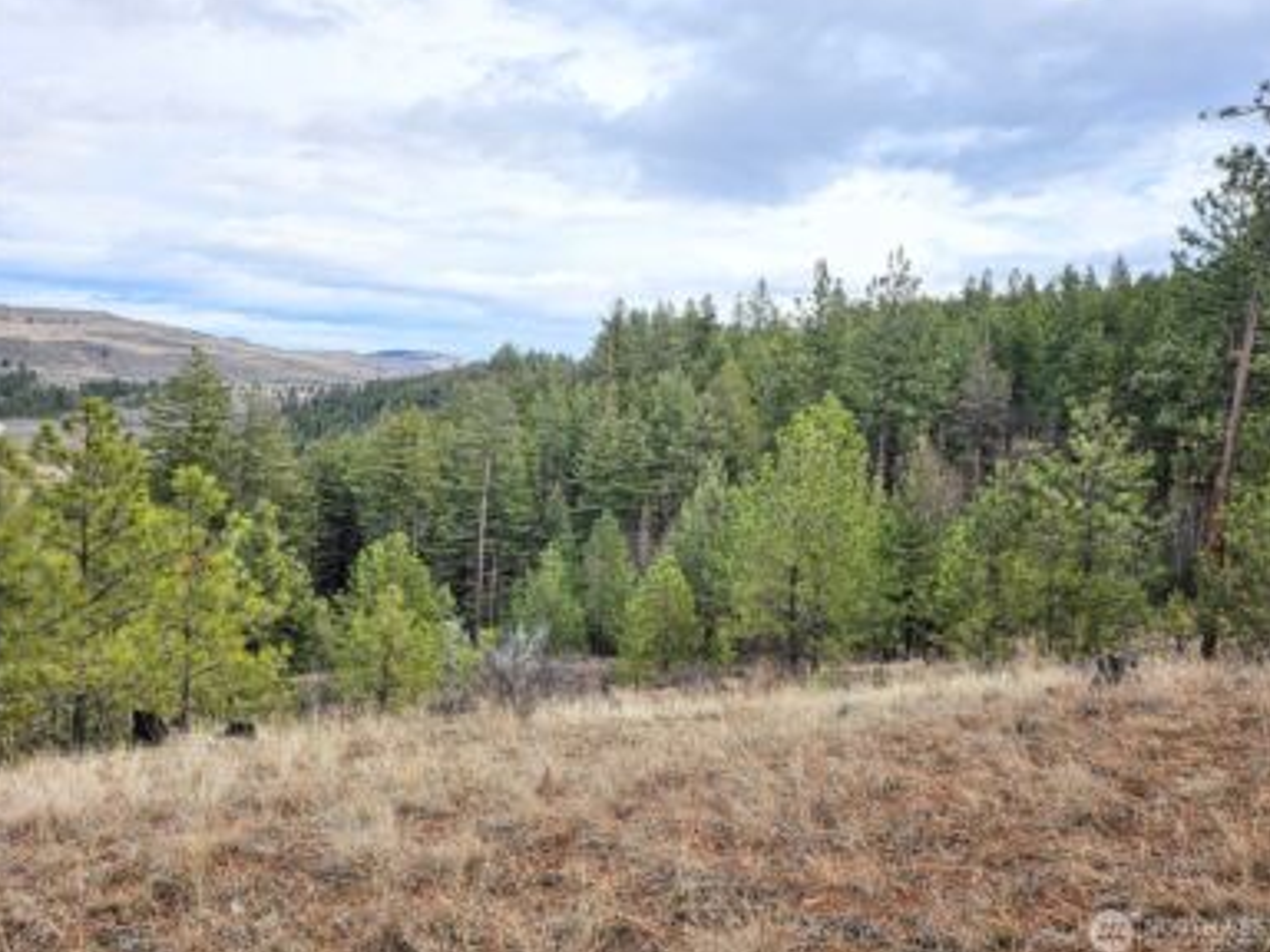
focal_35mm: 25
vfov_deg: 54.9
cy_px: 469
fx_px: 917
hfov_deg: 69.4
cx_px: 642
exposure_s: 1/2151
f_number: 1.8
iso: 50
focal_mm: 5
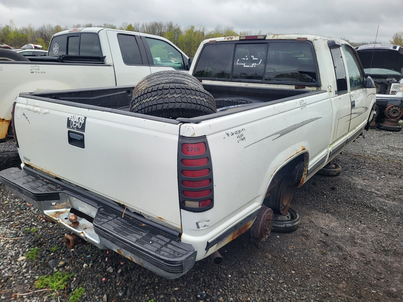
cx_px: 202
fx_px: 303
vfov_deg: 53.1
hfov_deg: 67.3
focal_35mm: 26
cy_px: 151
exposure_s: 1/276
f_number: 1.8
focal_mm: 5.4
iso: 40
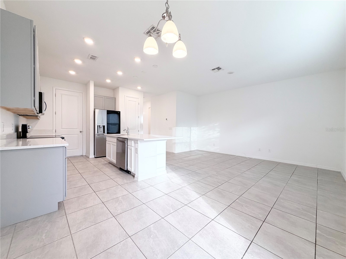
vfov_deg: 85.7
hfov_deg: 102.1
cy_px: 130
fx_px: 140
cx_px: 173
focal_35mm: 14
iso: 100
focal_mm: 2.22
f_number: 2.2
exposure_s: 1/120
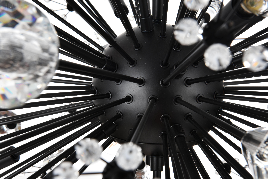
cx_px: 138
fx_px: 566
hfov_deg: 26.6
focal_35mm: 76
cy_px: 84
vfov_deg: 17.9
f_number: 22
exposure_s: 1/100
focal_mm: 70
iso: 80
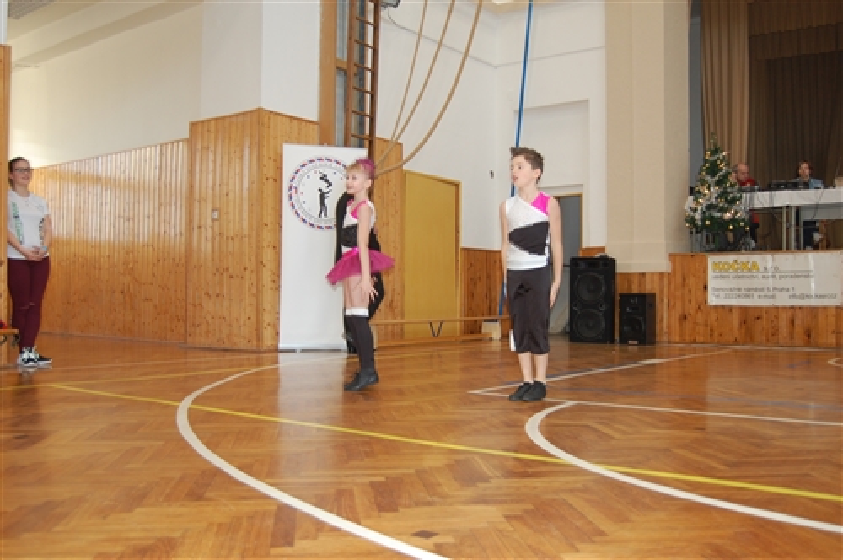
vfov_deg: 38.3
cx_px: 422
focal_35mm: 34
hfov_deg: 55.2
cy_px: 280
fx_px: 807
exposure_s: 1/60
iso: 400
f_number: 3.8
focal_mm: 23
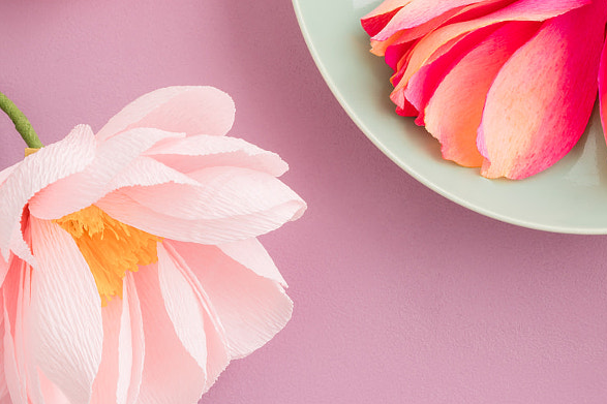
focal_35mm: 150
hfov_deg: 13.5
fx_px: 2528
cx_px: 619
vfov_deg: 9.1
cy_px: 22
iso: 100
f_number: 8
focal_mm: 55
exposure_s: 1/100
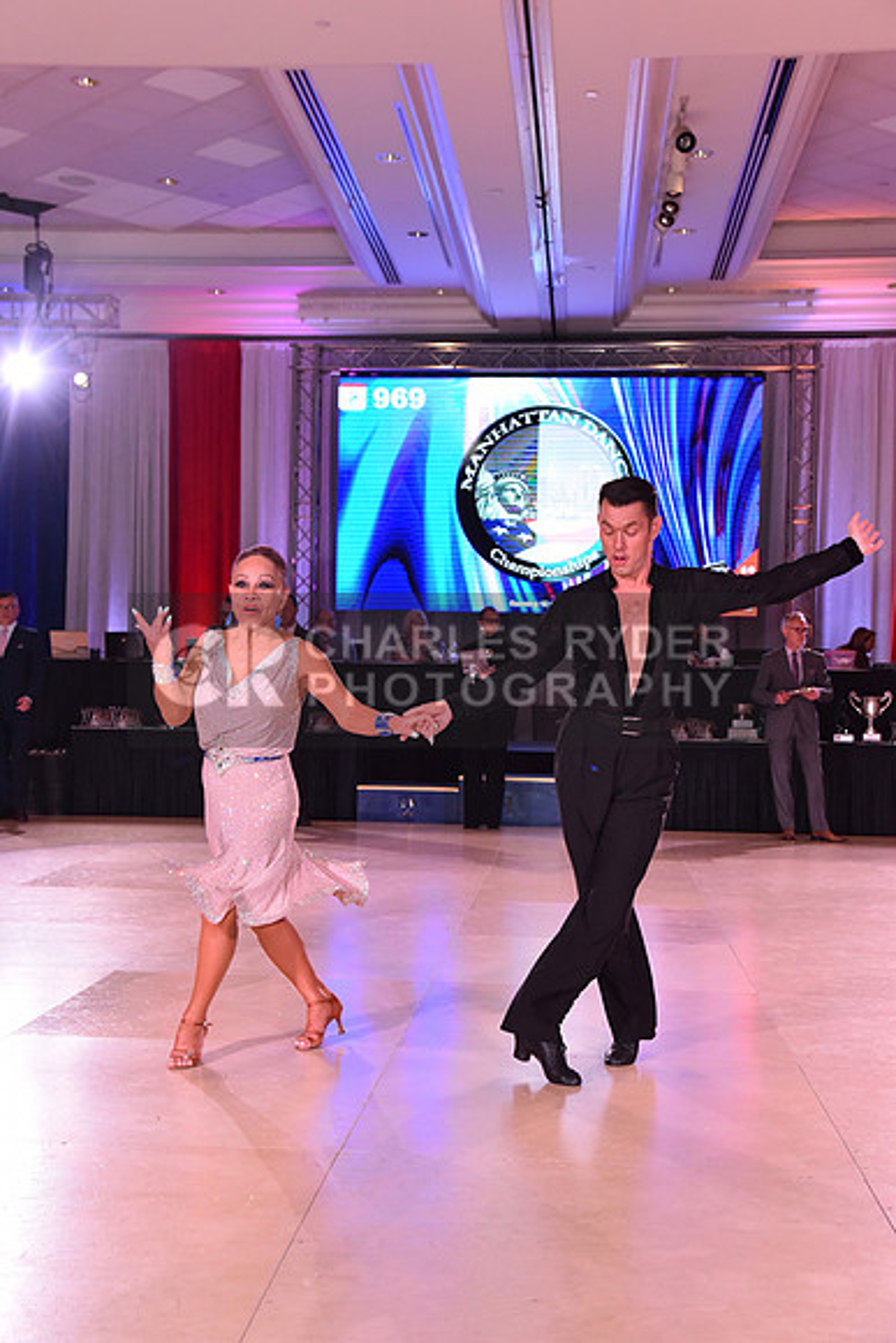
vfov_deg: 41.1
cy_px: 672
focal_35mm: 48
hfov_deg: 28.1
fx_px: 1791
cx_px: 448
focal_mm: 48
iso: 2500
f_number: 6.3
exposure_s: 1/320
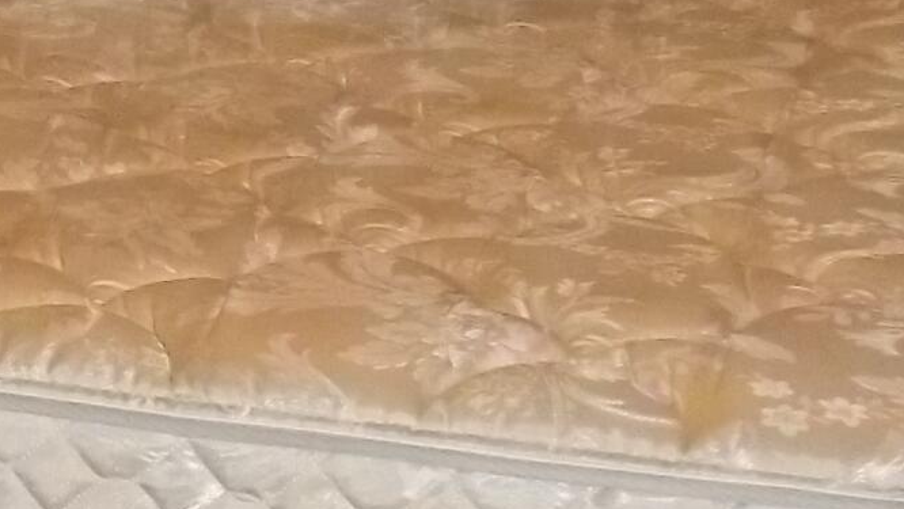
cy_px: 33
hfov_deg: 12.7
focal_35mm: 162
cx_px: -403
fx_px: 3884
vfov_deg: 7.5
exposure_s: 1/60
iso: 320
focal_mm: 5.9
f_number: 3.3
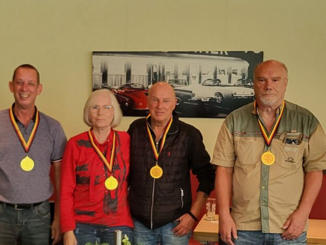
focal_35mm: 30
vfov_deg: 46.7
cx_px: 150
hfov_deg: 59.9
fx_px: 283
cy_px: 111
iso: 320
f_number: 1.8
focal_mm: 5.4
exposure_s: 1/100
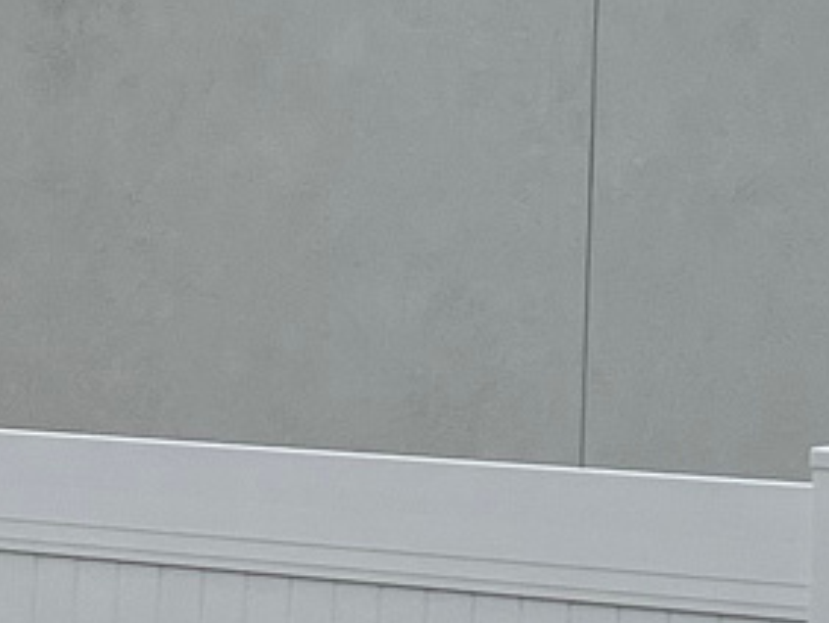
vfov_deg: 7.2
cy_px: -453
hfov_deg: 9.7
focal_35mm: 203
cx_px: 282
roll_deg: -1.6
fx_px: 4866
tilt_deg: +9.9
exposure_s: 1/972
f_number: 1.8
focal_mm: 3.99
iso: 32
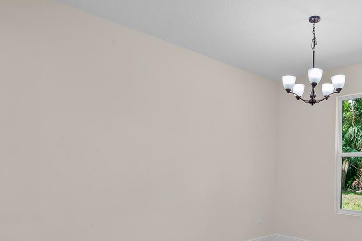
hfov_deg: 60.9
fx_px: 291
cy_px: 164
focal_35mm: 29
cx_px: 263
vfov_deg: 44.1
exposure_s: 1/6
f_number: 9
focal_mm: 16
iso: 100
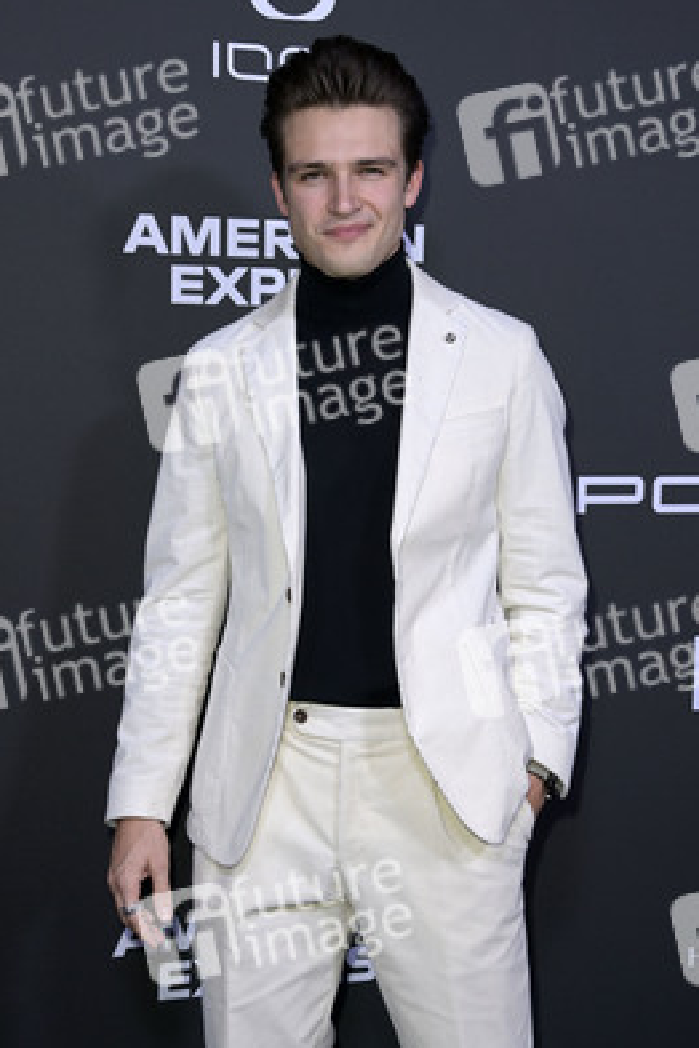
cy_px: 523
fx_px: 1835
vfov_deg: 31.9
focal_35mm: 63
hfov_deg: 21.6
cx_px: 352
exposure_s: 1/250
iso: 1000
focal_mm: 62
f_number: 5.6
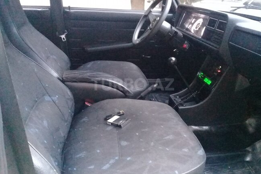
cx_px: 133
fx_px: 239
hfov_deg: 57.2
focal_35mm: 33
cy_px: 84
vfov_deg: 40.0
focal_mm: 3.3
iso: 1250
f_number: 2.2
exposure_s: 1/17
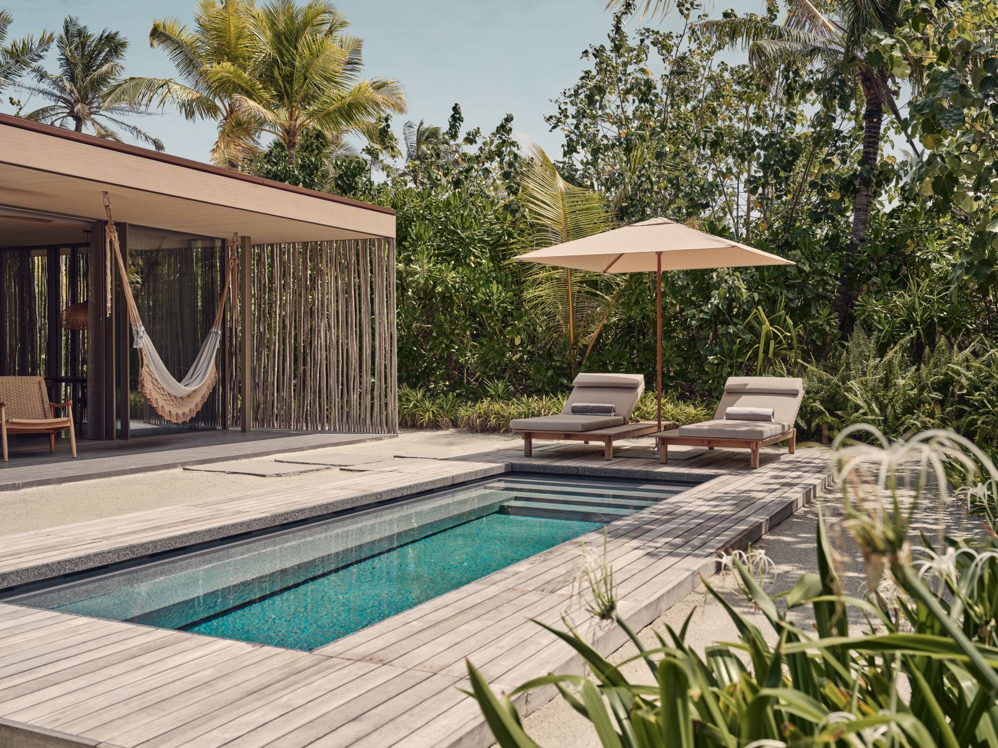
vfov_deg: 39.7
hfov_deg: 51.4
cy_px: 374
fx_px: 1038
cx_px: 499
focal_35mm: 36
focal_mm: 45
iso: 100
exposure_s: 1/400
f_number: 7.1
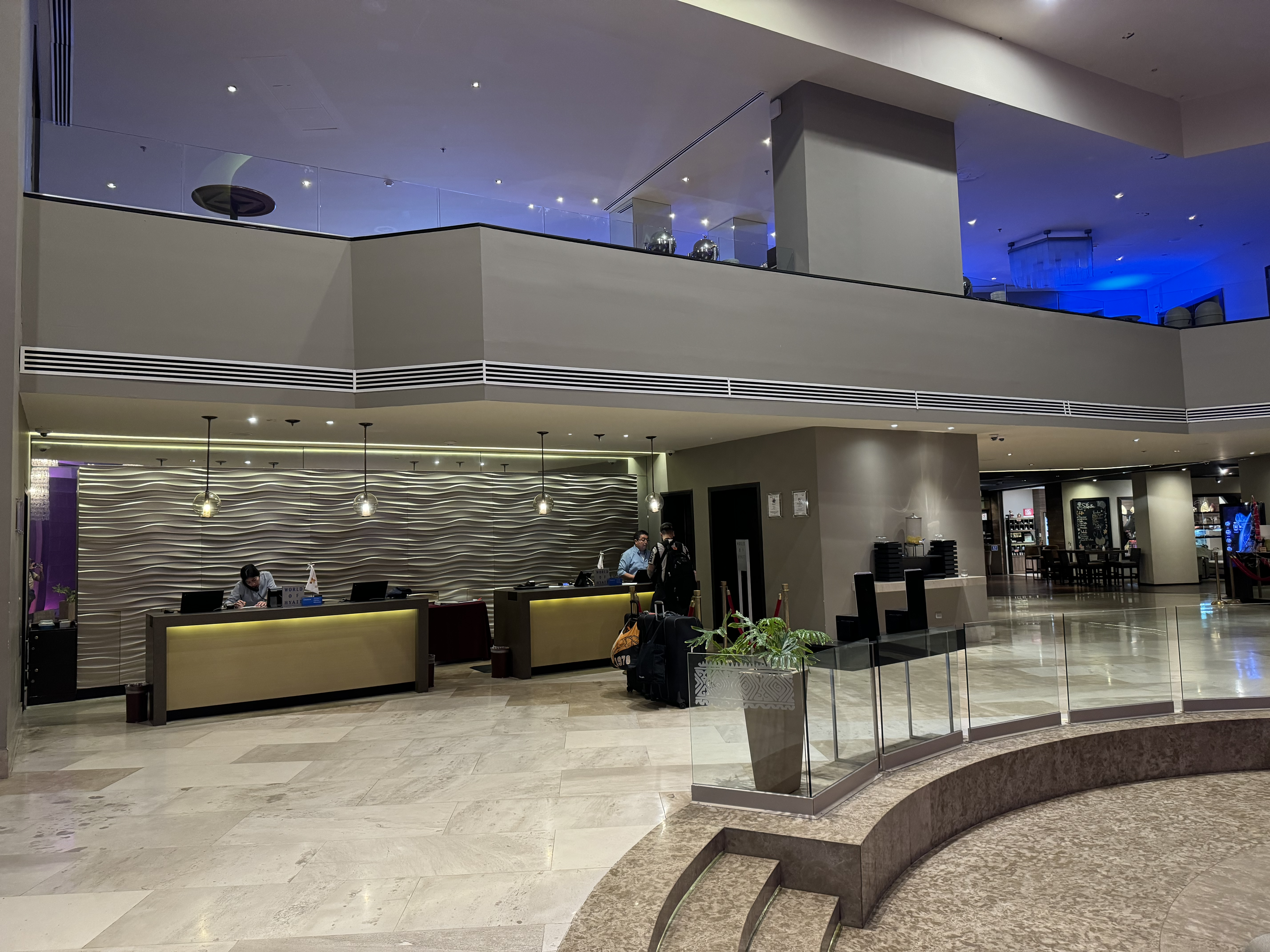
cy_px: 476
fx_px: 881
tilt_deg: +3.9
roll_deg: +1.7
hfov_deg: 71.6
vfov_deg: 56.8
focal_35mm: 24
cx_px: 635
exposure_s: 1/60
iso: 400
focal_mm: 6.76
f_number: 1.78
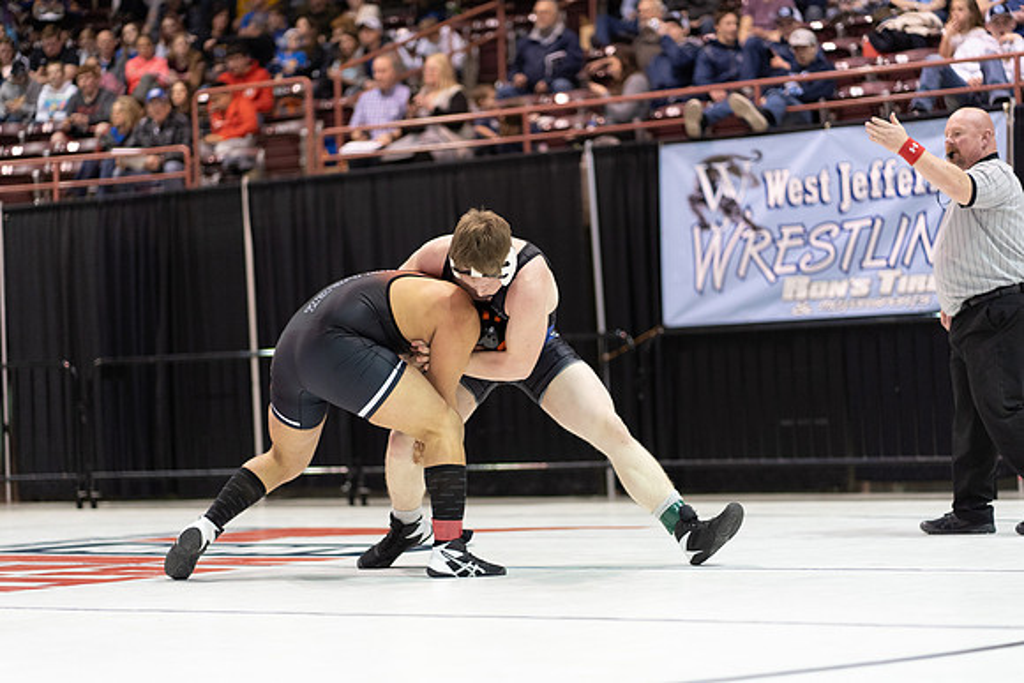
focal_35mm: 85
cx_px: 512
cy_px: 342
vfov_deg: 16.1
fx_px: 2418
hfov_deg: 23.9
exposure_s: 1/500
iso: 2500
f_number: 1.8
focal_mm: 85
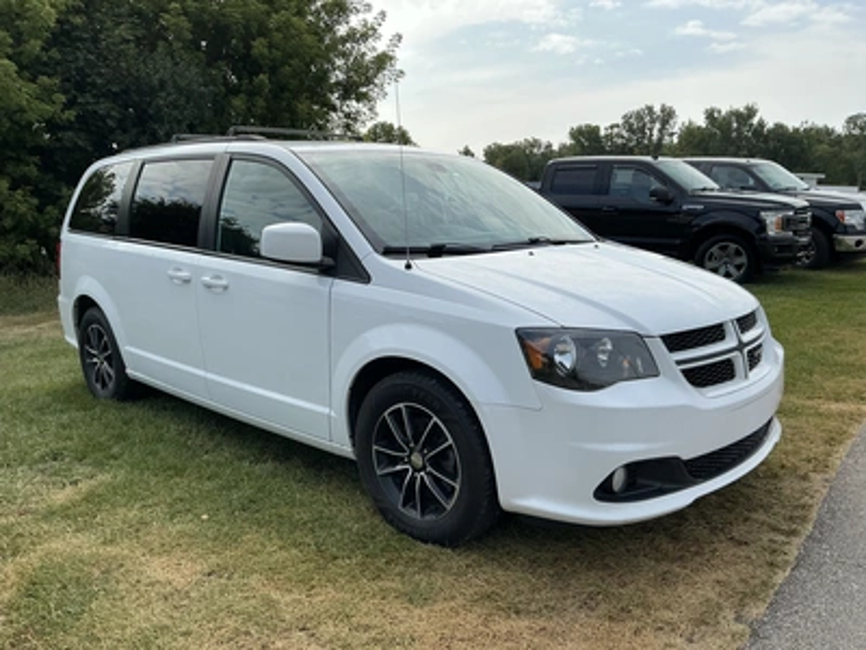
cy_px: 325
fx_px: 700
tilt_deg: -7.3
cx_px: 433
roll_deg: +1.0
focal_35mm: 28
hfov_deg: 63.4
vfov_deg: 49.7
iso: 25
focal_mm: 3
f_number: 1.8
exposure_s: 1/1534
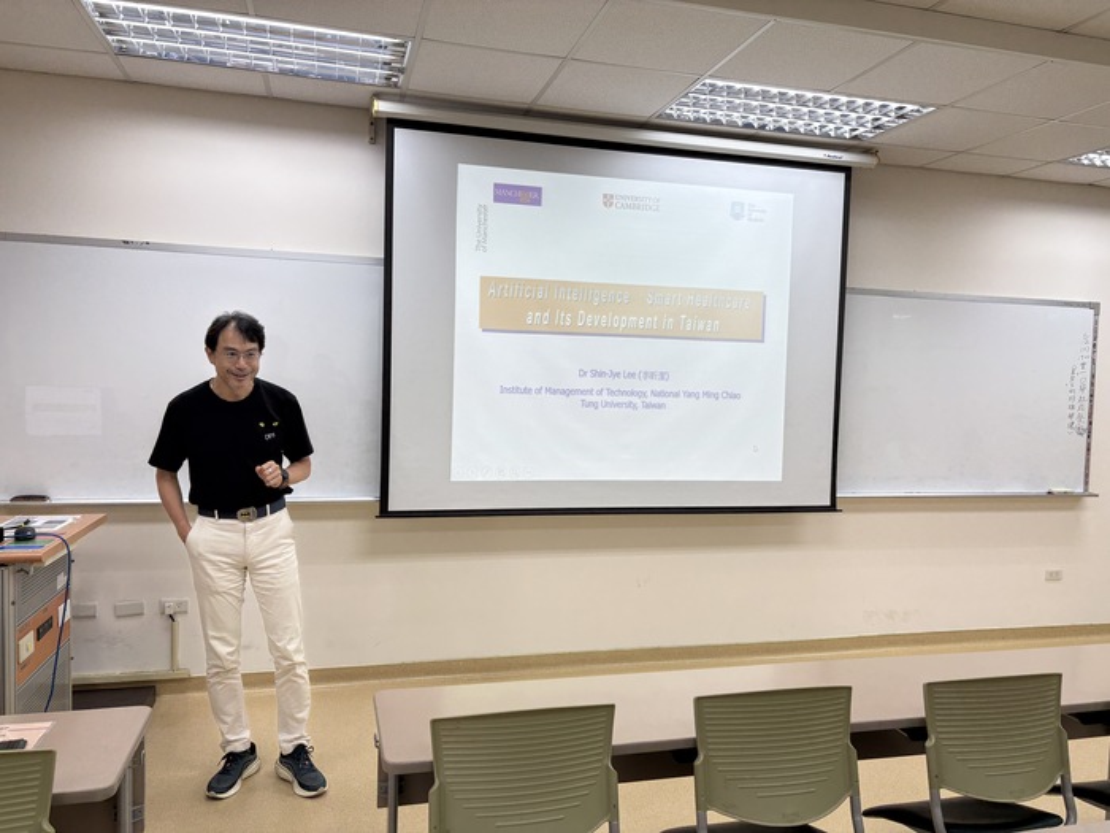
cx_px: 555
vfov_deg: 53.1
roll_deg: -1.4
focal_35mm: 26
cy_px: 416
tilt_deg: -2.5
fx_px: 834
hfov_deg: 67.3
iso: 40
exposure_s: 1/138
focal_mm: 5.96
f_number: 1.6
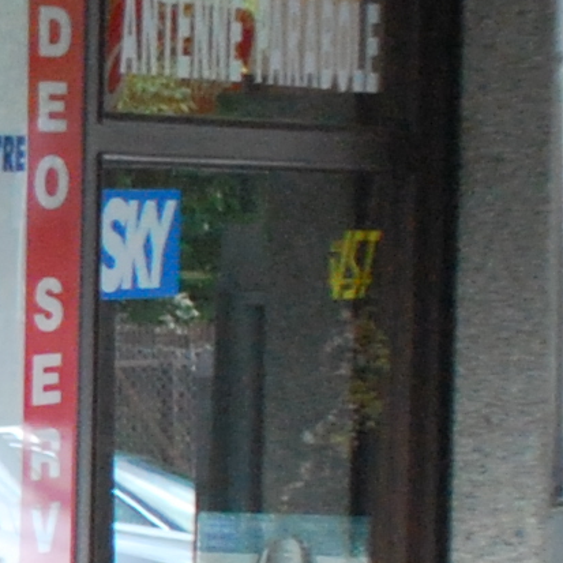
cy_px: 536
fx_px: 6826
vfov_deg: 4.7
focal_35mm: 371
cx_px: -695
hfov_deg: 4.6
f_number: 4.2
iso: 900
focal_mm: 31
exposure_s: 1/250
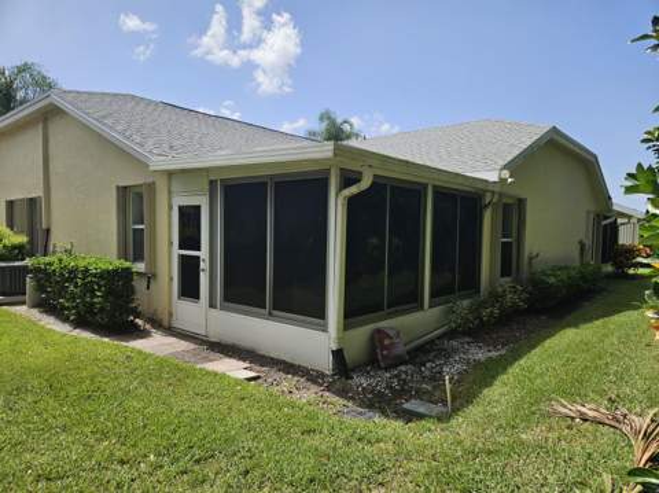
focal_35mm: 23
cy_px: 246
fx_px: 437
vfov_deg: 58.8
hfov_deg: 74.0
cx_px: 330
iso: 25
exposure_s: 1/1915
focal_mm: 5.4
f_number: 1.8
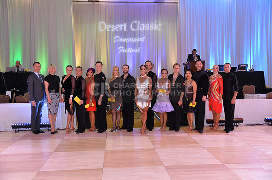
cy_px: 90
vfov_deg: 37.7
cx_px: 136
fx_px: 264
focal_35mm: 35
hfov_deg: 54.5
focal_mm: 35
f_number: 4
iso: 2000
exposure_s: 1/250
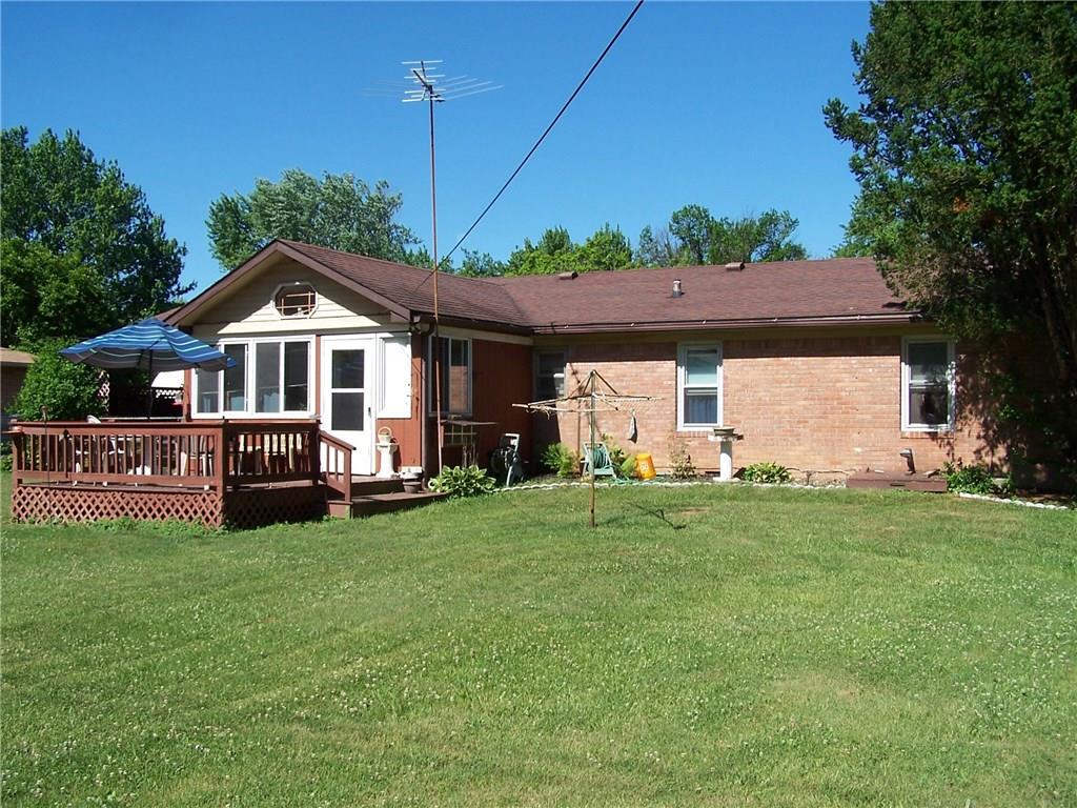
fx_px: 1182
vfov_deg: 37.7
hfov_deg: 49.0
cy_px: 404
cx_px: 538
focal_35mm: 38
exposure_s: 1/750
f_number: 4
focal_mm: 6.3
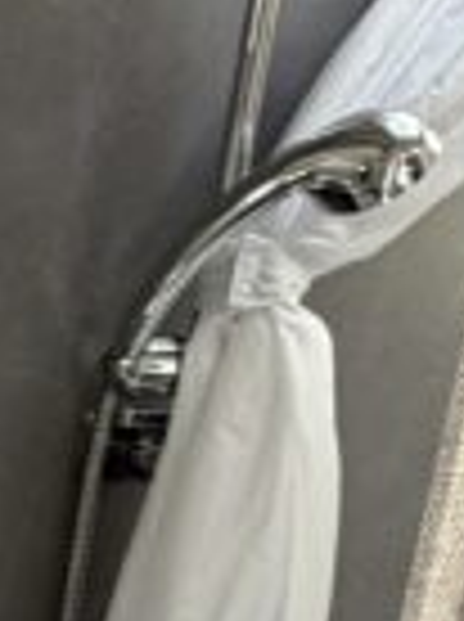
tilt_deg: -19.6
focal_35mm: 104
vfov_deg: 17.3
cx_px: -698
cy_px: 886
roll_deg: -1.8
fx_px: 1864
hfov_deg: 11.4
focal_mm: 2.22
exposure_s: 1/121
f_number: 2.2
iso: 100
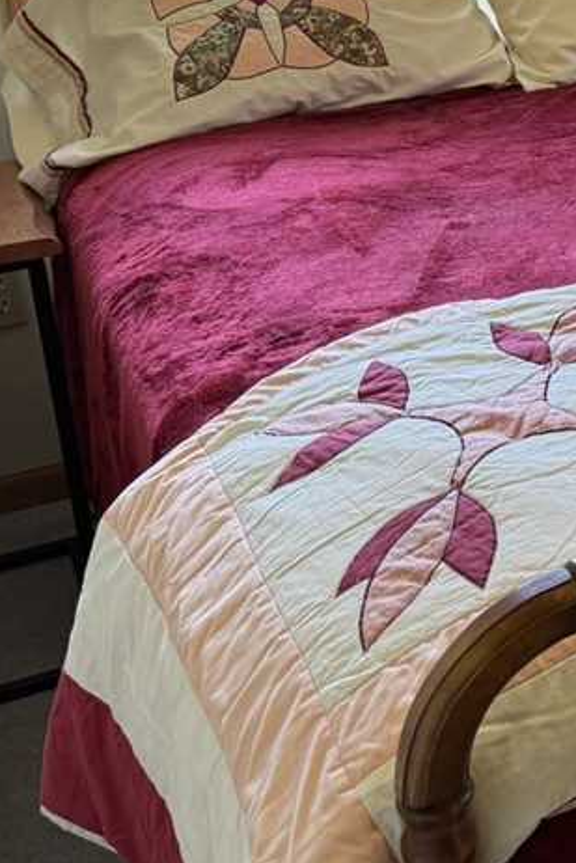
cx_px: 1057
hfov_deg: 16.4
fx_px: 1655
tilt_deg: -15.6
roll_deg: -0.5
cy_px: 123
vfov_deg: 28.3
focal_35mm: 69
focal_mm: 6.76
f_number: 1.78
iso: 125
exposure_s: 1/60
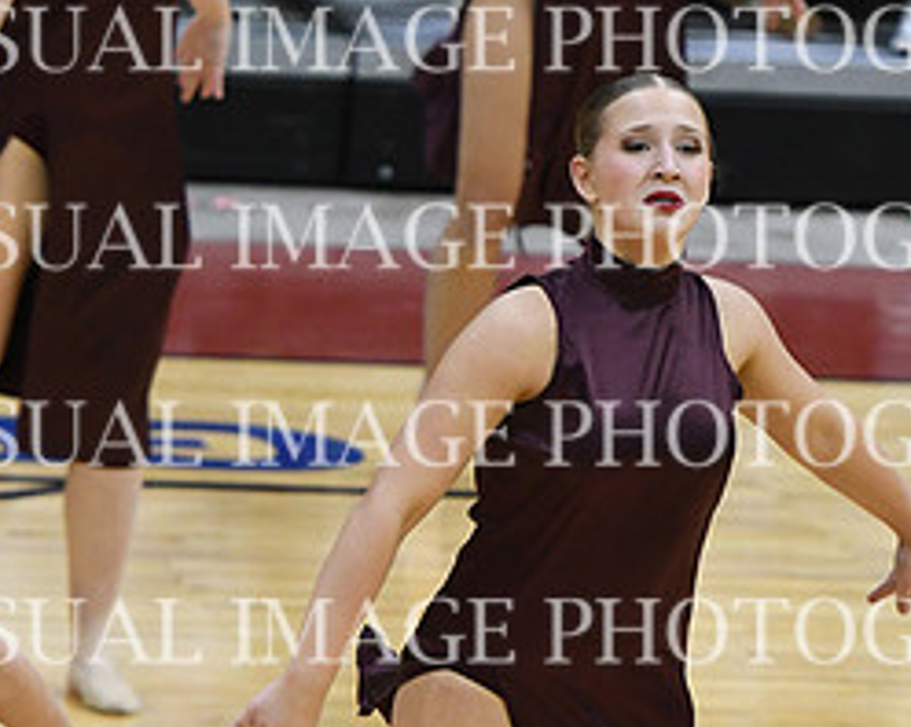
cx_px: 520
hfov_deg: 3.6
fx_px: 14629
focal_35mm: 543
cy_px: 532
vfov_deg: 2.8
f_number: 3.5
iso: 4000
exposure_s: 1/400
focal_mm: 165
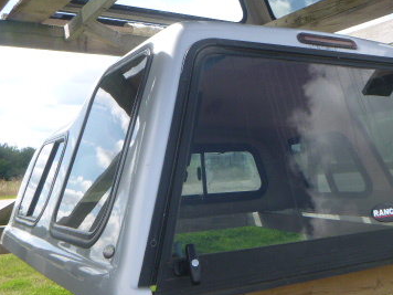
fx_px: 511
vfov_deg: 32.2
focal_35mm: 45
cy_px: 138
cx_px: 278
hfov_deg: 41.2
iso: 100
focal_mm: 4.5
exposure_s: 1/200
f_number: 3.9
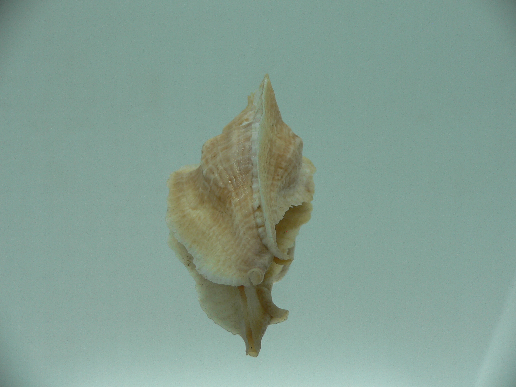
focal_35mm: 35
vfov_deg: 40.7
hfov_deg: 52.6
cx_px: 258
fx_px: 522
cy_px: 194
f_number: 2.8
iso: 80
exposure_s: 1/80
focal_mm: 4.6
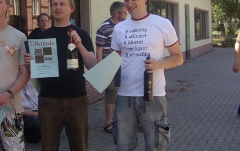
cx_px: 64
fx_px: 321
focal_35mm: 49
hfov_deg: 40.0
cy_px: 34
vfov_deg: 26.0
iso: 71
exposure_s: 1/297
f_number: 2.9
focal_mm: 5.8
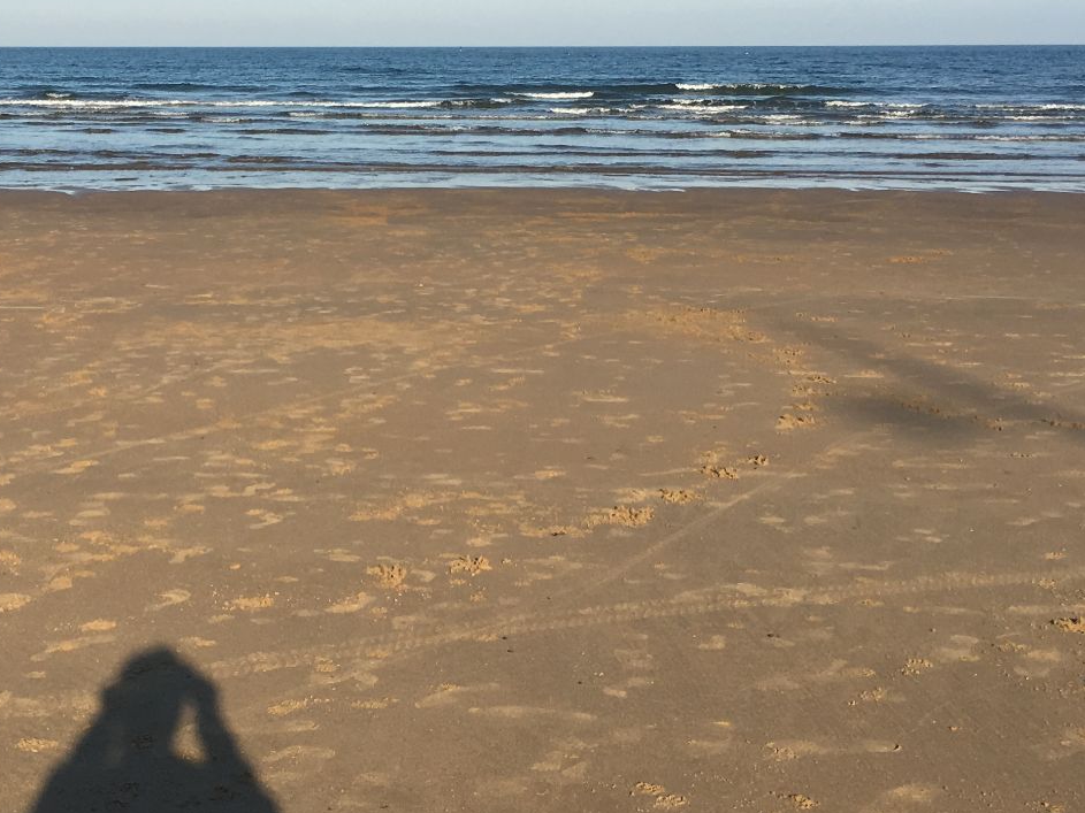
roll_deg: +0.4
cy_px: 285
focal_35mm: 63
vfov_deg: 23.2
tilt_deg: -5.8
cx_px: 277
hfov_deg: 30.2
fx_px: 1974
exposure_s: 1/1399
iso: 25
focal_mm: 4.15
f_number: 2.2
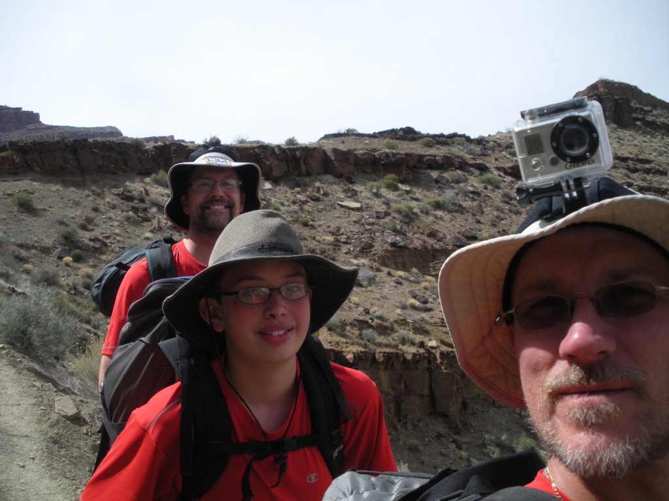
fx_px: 696
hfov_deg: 51.4
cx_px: 334
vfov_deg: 39.7
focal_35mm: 36
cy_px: 250
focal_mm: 6.3
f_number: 3.5
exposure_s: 1/651
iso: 64
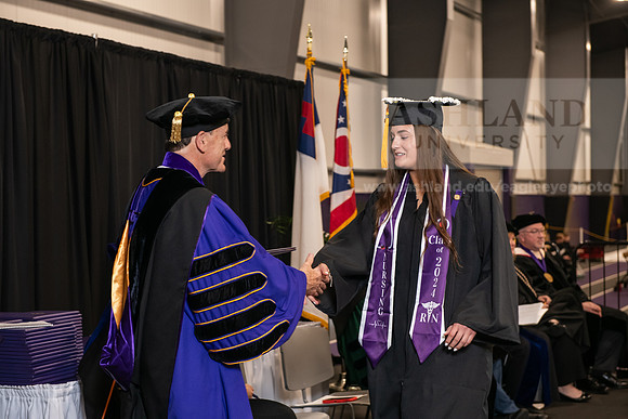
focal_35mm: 70
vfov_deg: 19.5
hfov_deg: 28.8
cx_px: 314
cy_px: 210
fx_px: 1221
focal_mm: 70
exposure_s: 1/125
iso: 1600
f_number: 5
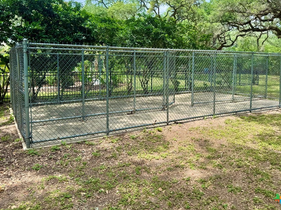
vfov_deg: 46.4
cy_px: 79
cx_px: 148
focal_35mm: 30
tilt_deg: -4.9
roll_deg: +0.1
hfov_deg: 59.9
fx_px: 243
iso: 80
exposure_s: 1/1215
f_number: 1.78
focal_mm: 6.76
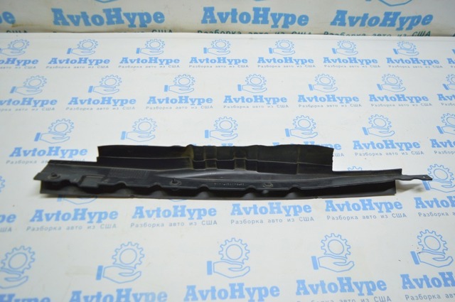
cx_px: 228
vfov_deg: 47.8
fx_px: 341
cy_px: 151
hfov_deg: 67.4
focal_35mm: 27
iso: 400
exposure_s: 1/60
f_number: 3.5
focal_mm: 18
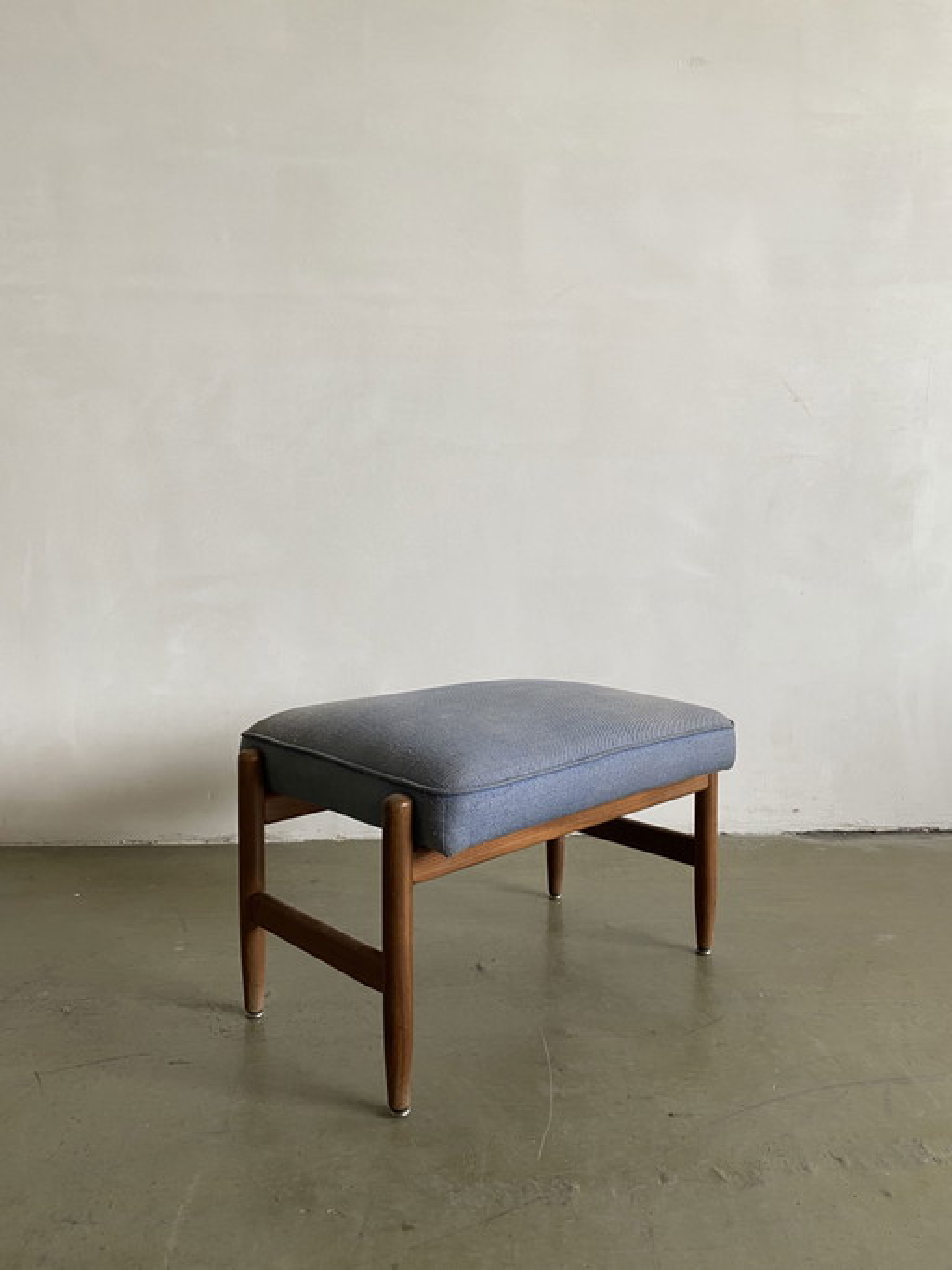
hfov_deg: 53.0
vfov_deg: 67.3
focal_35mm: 26
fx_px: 954
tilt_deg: -7.0
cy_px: 635
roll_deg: -1.0
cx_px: 476
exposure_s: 1/50
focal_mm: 4.25
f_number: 1.8
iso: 64
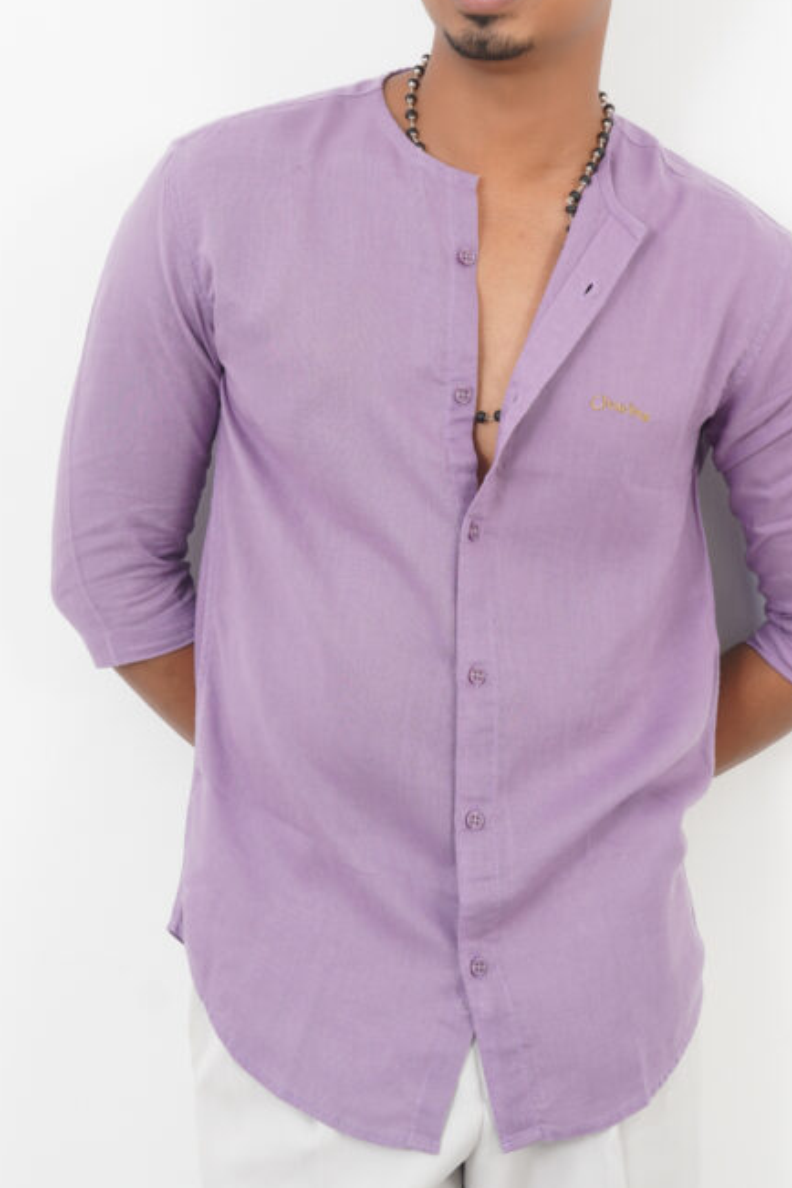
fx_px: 2531
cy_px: 429
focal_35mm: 77
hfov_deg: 17.8
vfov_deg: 26.3
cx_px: 491
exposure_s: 1/100
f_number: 8
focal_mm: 37
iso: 200
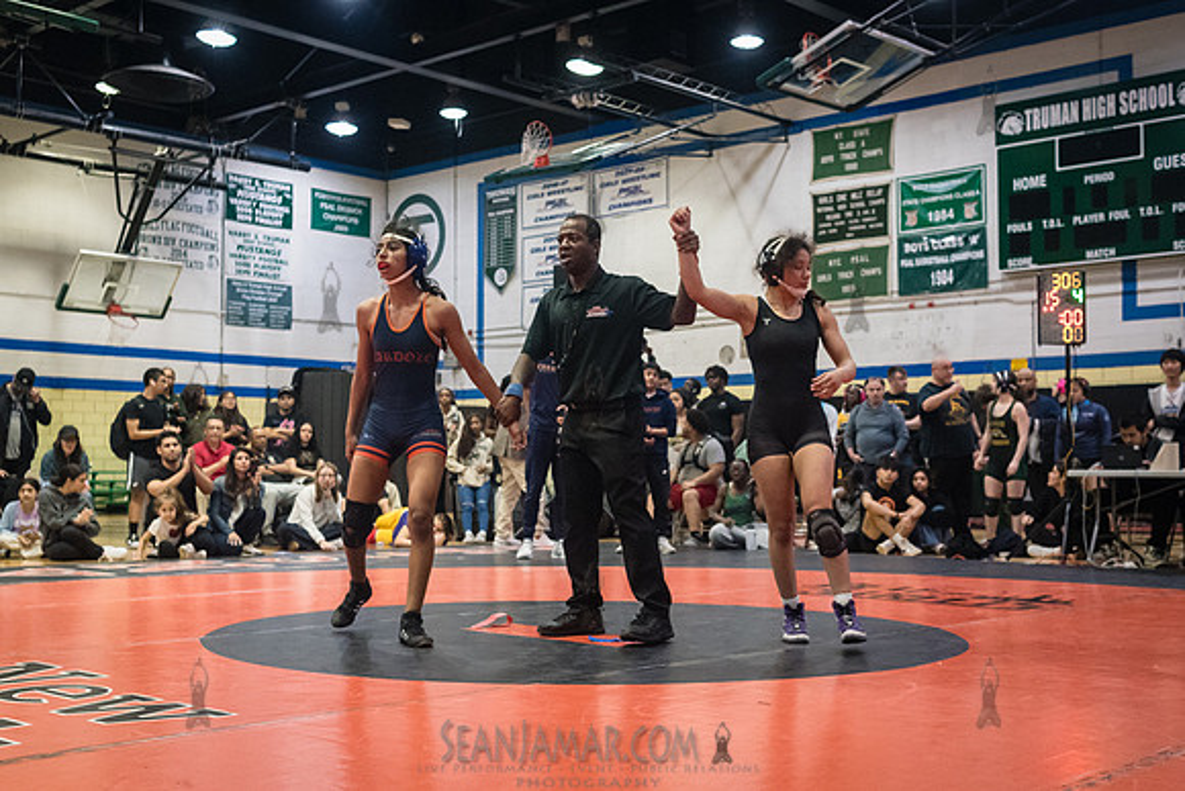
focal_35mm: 43
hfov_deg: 45.4
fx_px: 1417
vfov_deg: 31.2
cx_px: 593
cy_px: 396
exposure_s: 1/400
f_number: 3.5
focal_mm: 35
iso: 6400
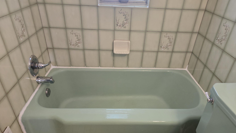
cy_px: 86
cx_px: 119
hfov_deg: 71.9
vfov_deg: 43.9
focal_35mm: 26
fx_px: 163
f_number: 1.7
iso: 500
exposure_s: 1/120
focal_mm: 6.3
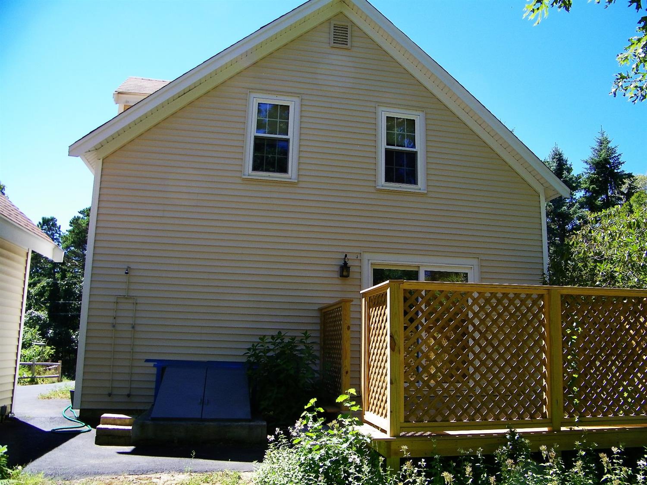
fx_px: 523
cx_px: 324
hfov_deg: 63.5
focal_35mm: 28
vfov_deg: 49.7
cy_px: 242
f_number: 3.5
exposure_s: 1/320
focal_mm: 5
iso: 80
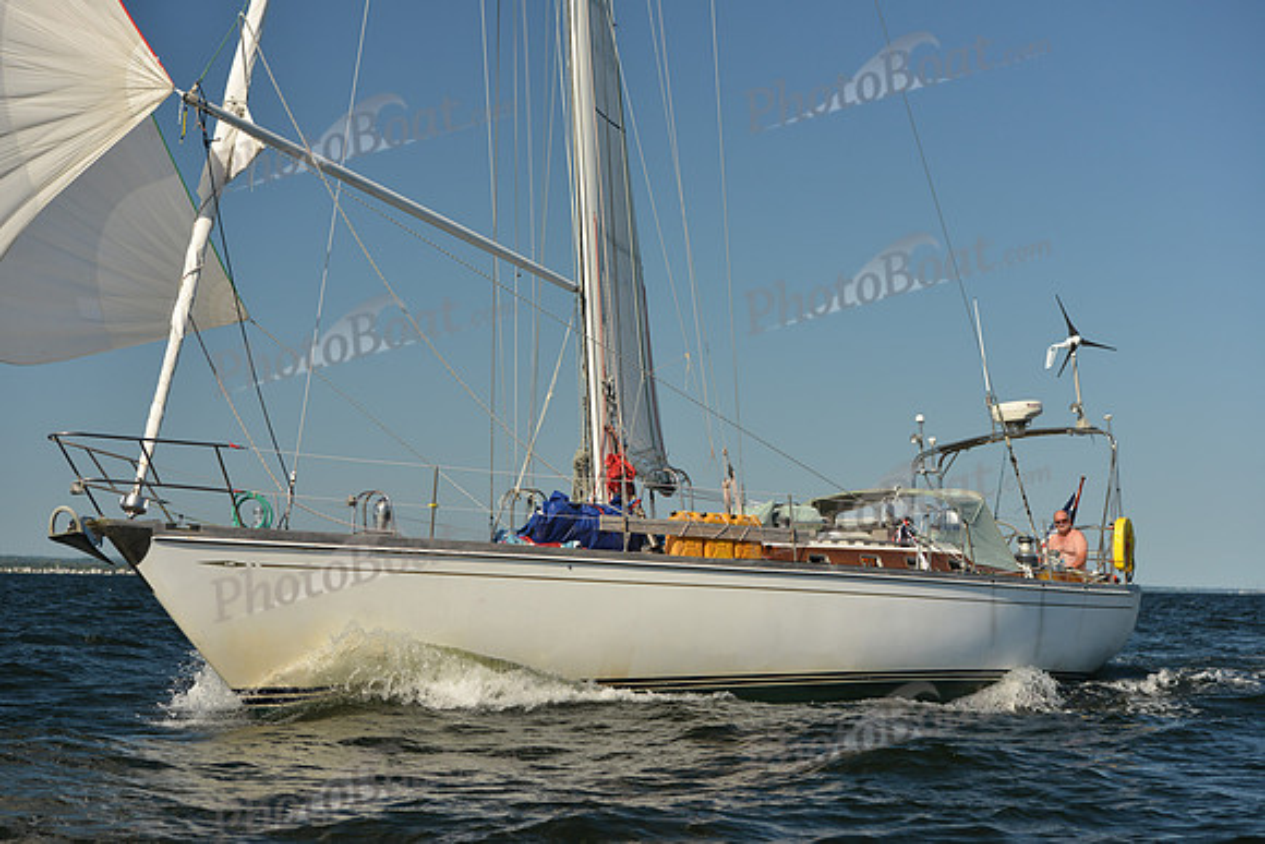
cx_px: 632
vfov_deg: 17.5
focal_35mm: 78
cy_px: 422
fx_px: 2741
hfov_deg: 26.0
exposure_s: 1/1250
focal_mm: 78
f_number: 5.6
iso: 320
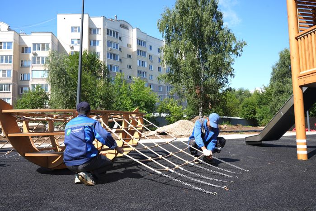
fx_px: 246
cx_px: 158
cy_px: 106
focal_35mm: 28
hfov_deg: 65.5
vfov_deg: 46.4
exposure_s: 1/160
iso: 80
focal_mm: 28
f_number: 7.1
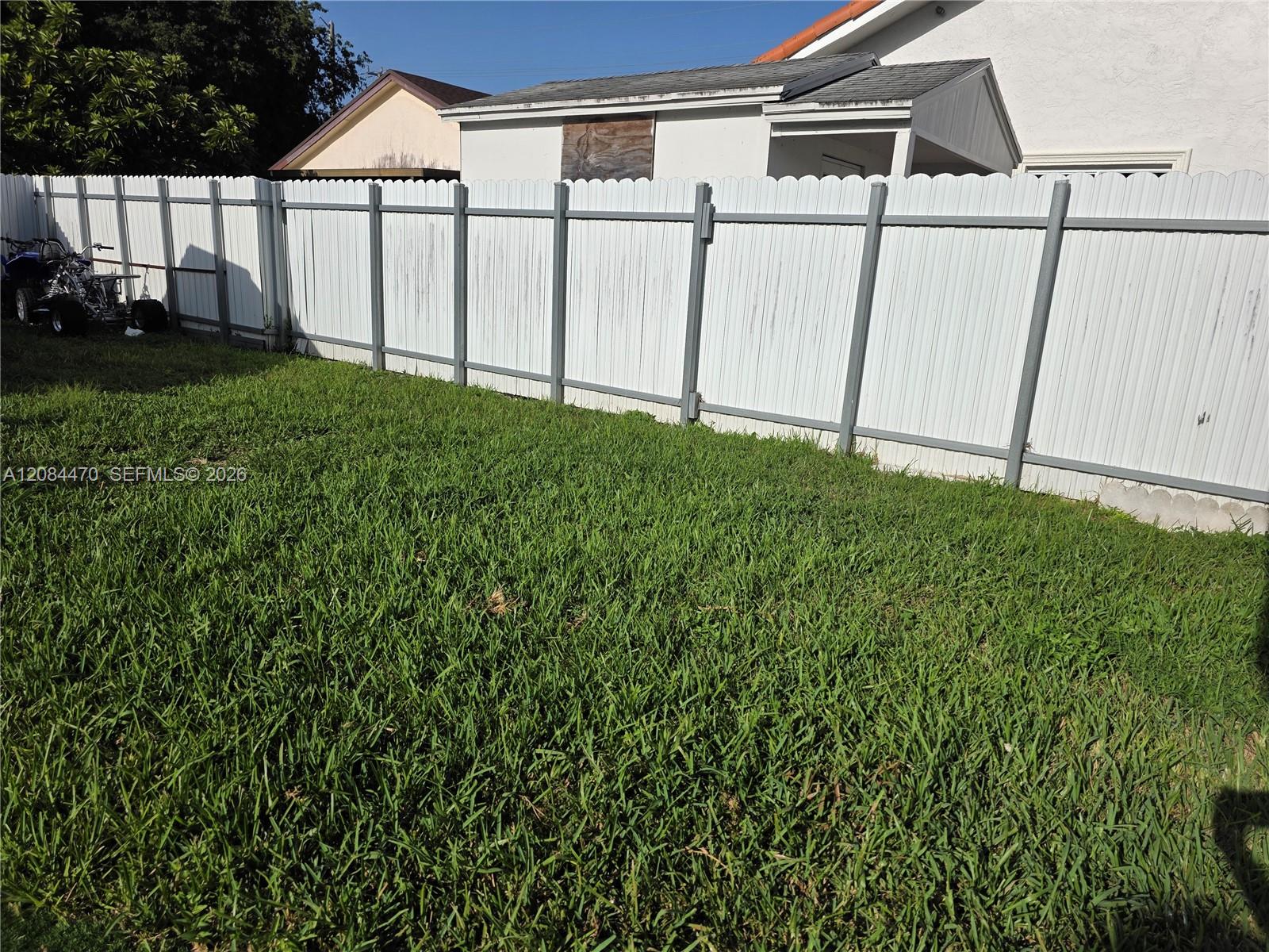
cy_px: 476
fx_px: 843
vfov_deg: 58.9
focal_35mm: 23
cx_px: 634
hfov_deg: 73.9
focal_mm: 6.3
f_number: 1.7
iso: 64
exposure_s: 1/7944
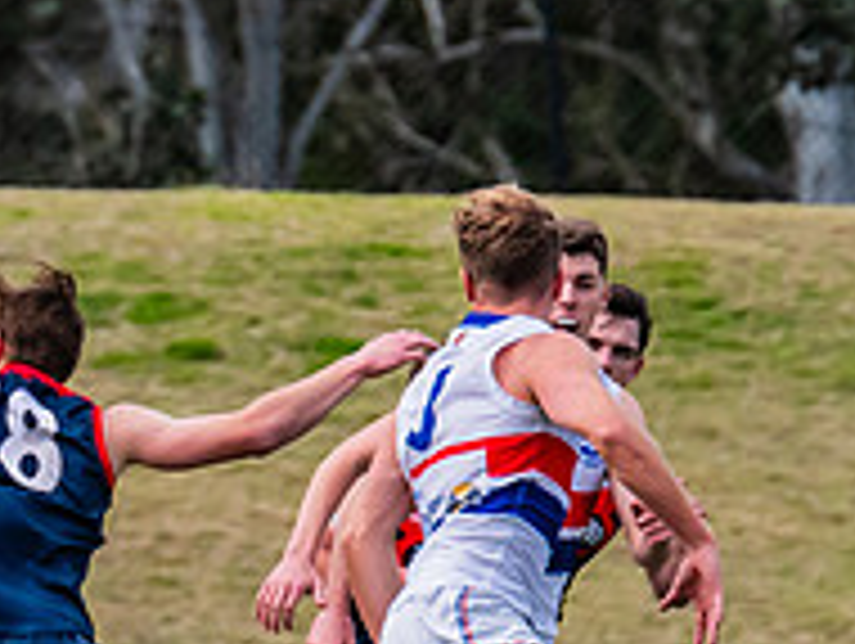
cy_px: 831
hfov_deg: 1.0
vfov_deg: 0.8
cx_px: -441
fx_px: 49016
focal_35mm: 1982
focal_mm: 420
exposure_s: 1/1600
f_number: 8
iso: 800
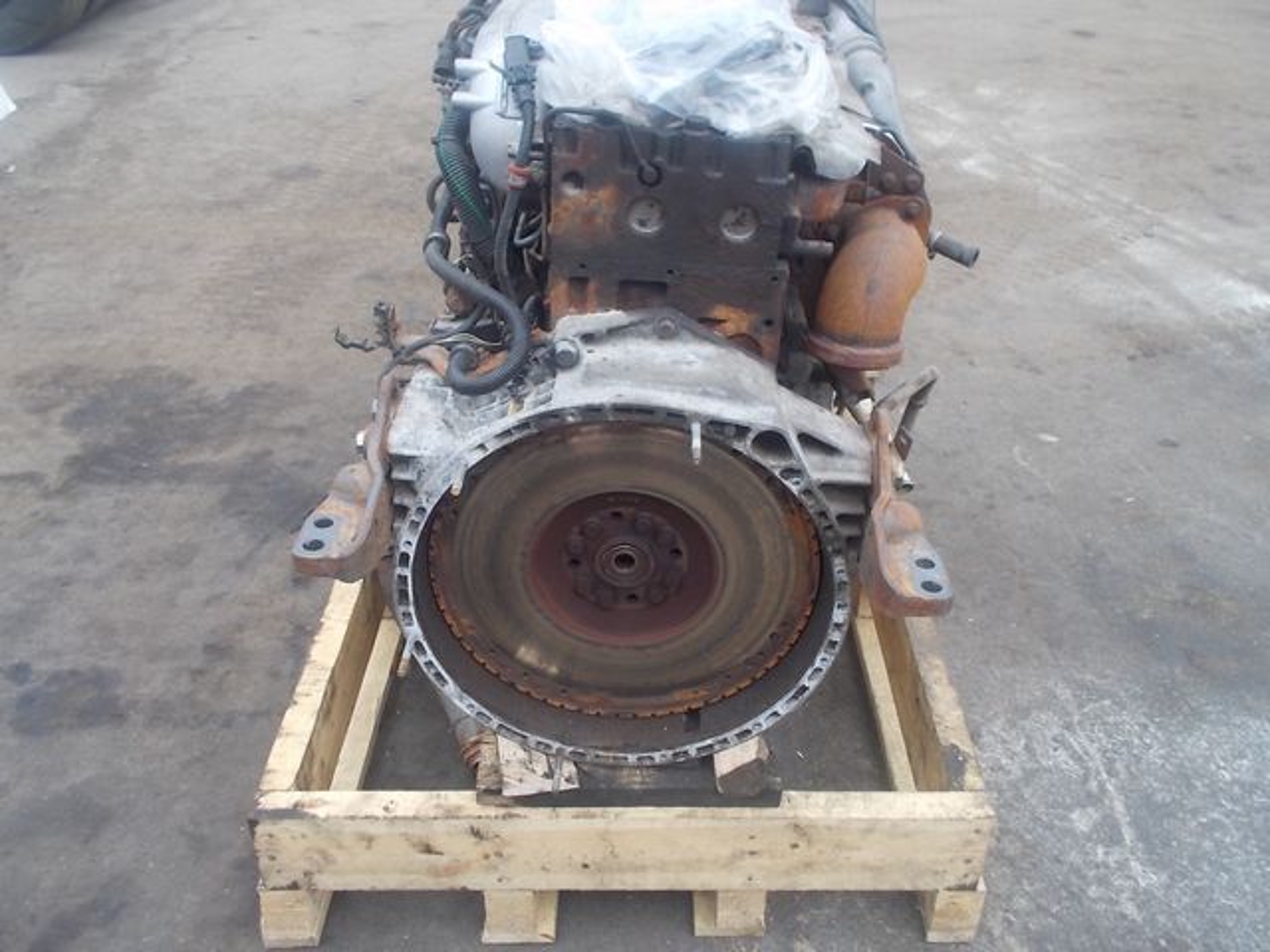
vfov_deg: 48.2
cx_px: 635
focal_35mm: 29
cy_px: 476
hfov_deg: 61.7
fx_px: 1064
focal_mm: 4.1
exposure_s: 1/160
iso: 80
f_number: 3.3
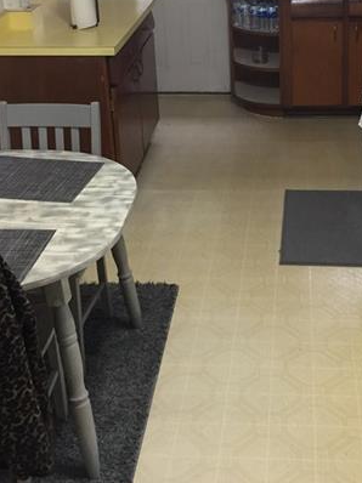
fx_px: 782
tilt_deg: -20.8
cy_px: 143
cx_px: 250
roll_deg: +1.0
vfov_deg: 33.9
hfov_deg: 25.9
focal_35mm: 56
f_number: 2.2
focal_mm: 4.15
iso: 100
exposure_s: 1/30
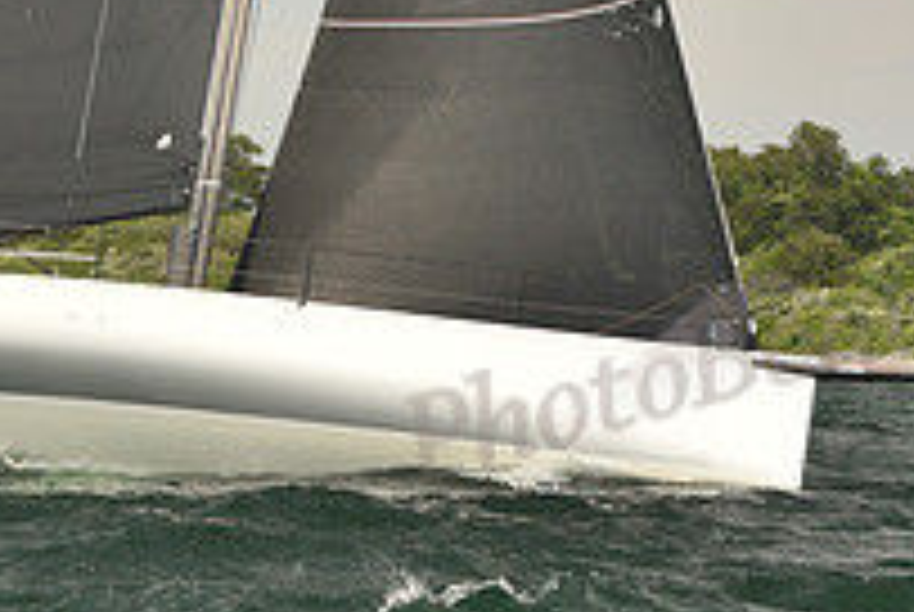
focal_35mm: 214
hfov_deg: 9.6
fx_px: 5441
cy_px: 196
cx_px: 176
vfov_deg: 6.4
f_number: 6.3
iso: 250
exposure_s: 1/640
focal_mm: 75
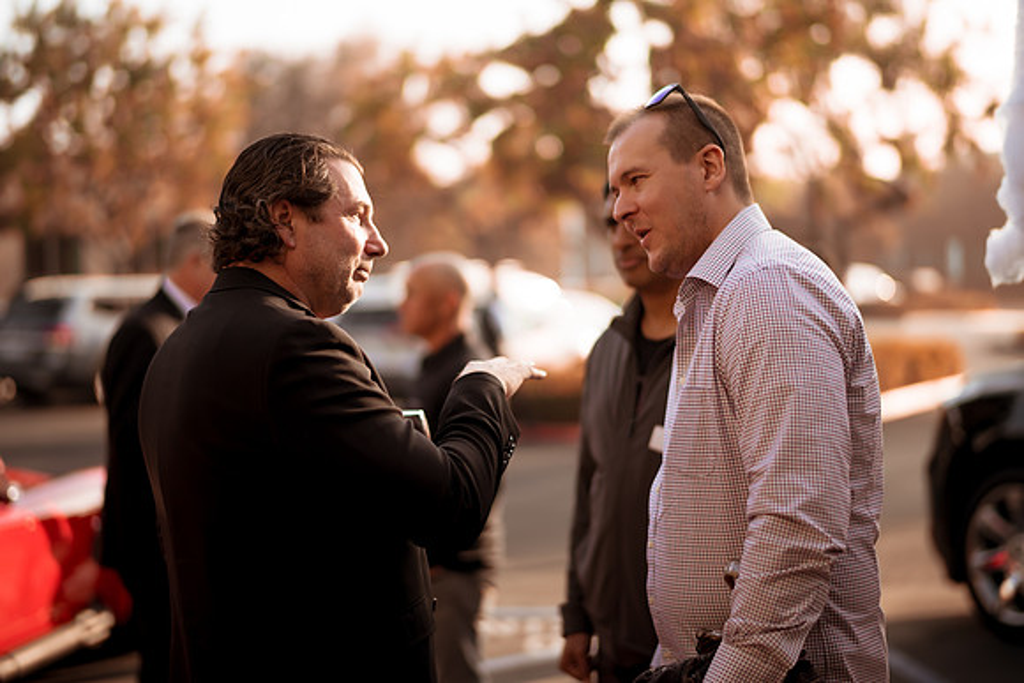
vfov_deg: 23.4
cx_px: 512
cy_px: 342
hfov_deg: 34.5
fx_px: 1650
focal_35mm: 58
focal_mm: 58
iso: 125
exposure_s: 1/2500
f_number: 1.4
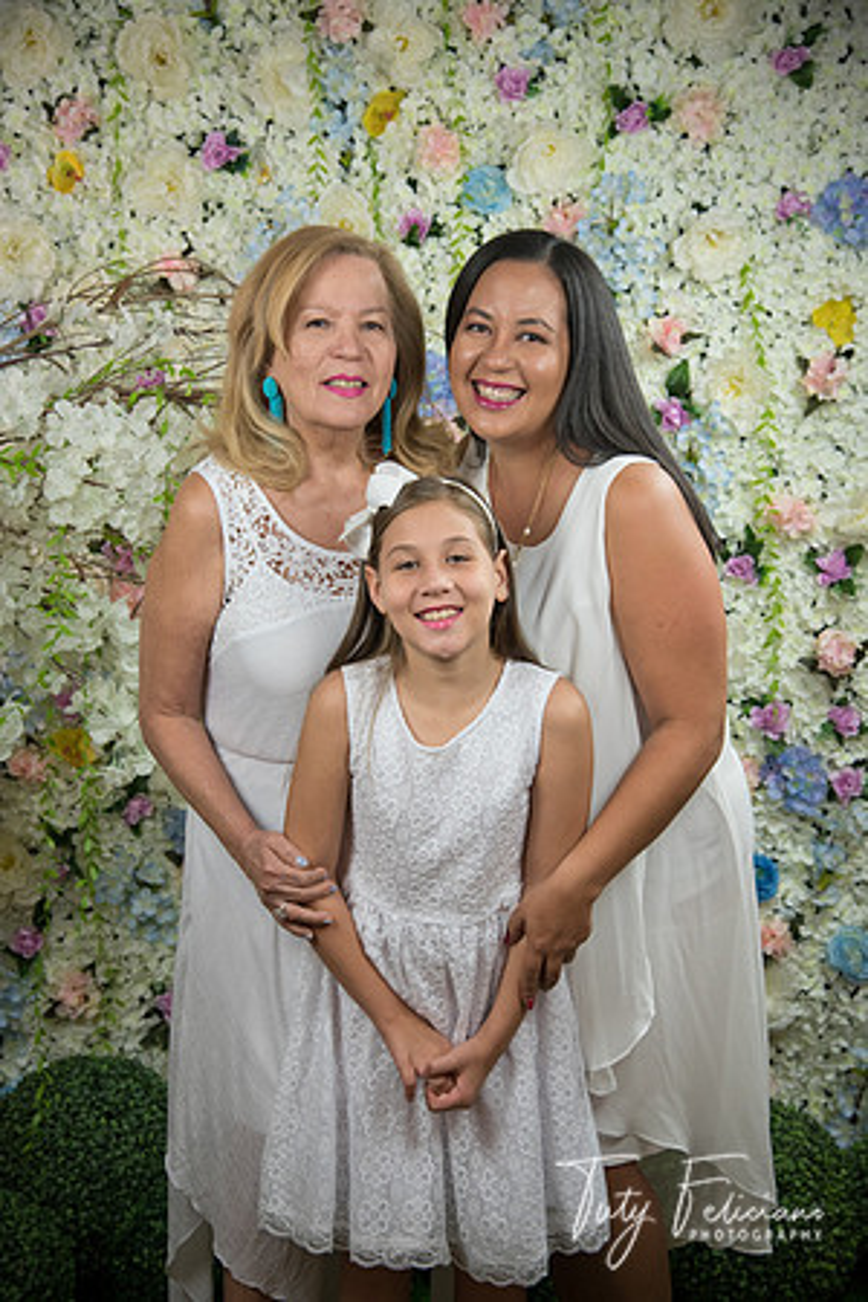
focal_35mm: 58
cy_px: 651
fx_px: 2098
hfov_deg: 23.4
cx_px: 434
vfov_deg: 34.5
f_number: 5
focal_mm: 58
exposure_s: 1/125
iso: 1250
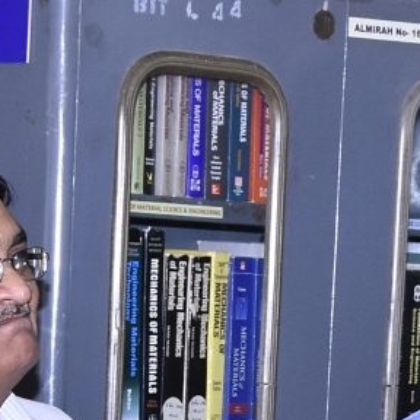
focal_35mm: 302
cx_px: 475
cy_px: 569
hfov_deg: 5.8
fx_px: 4146
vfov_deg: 5.8
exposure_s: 1/125
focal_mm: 38
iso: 800
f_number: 7.1
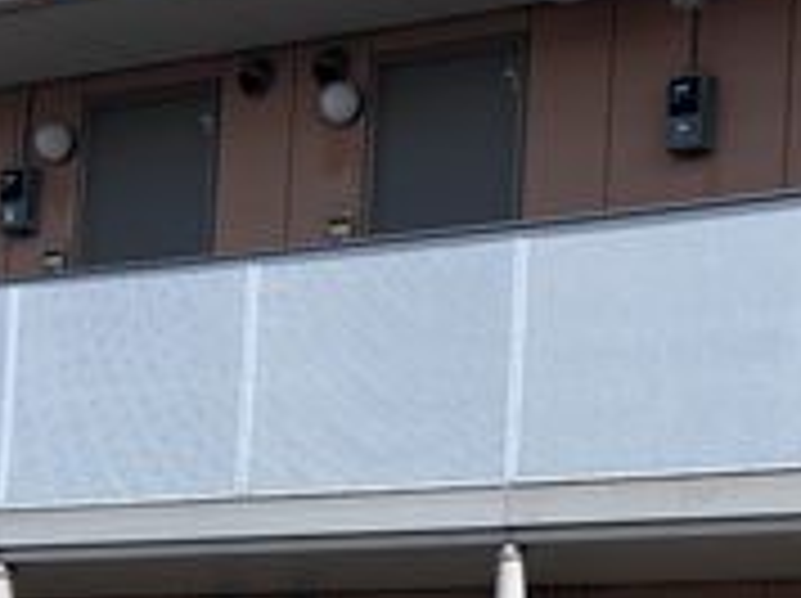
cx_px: 774
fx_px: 2704
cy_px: 706
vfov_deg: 12.4
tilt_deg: +4.4
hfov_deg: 16.5
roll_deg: -3.1
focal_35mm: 117
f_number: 1.5
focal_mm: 5.7
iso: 50
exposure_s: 1/3831
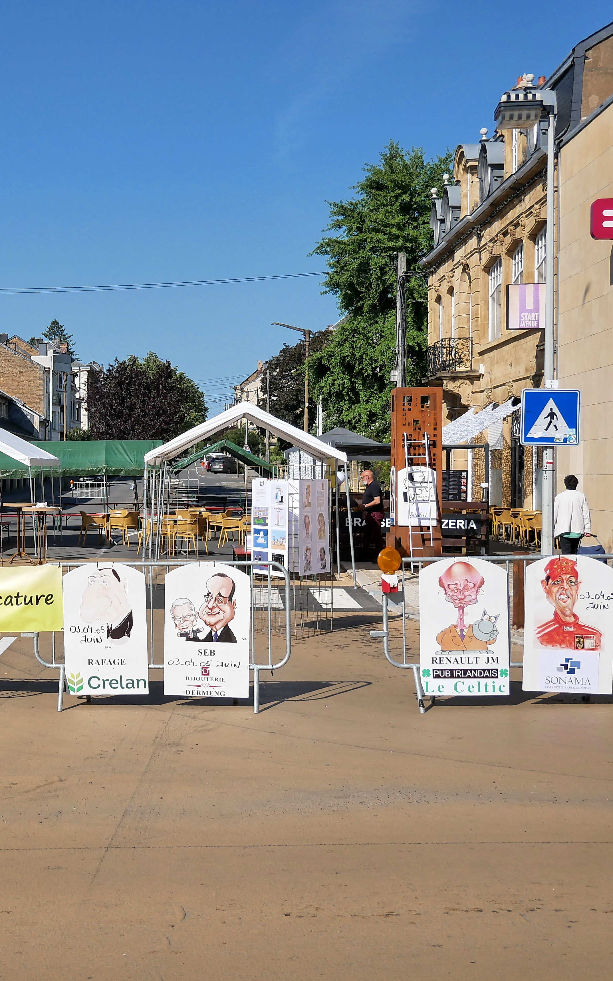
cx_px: 15
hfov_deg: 24.3
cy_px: 491
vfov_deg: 39.6
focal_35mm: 51
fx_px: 1363
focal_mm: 18
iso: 200
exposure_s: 1/4000
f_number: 4
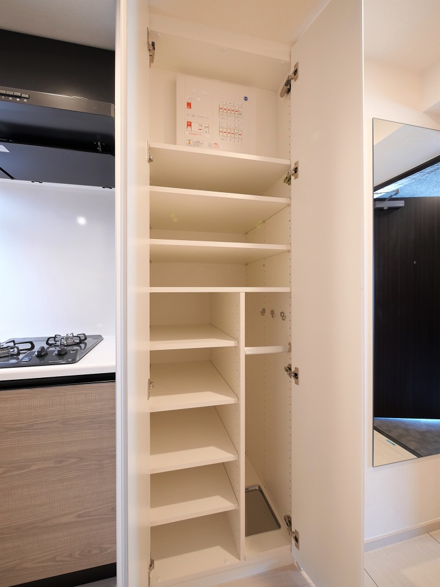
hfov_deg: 85.7
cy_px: 294
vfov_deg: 102.1
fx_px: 237
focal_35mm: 14
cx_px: 220
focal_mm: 7
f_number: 4
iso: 640
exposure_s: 1/15
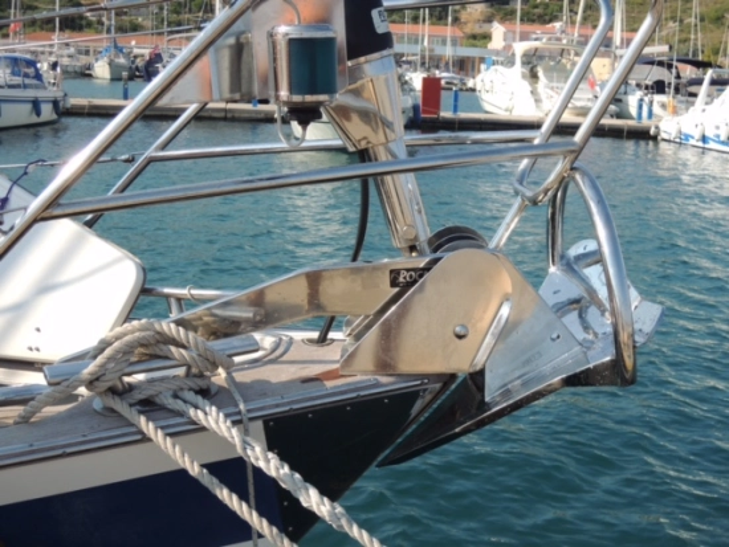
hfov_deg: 38.2
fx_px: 1053
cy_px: 274
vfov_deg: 29.1
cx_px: 364
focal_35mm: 50
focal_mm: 9
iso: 100
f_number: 3.7
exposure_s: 1/640
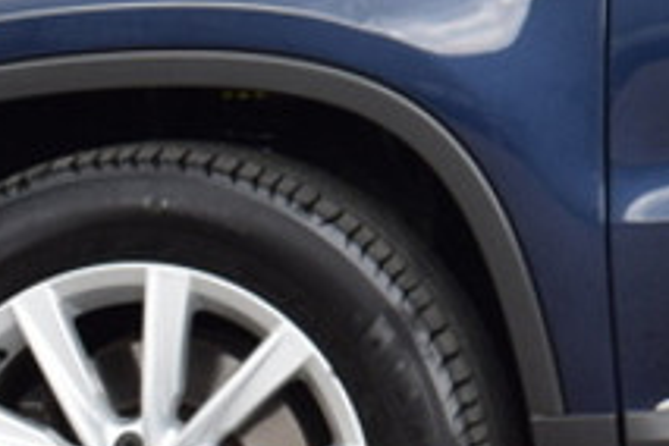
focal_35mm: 226
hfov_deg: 8.5
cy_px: -479
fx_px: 4205
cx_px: 1451
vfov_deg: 5.9
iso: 400
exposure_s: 1/200
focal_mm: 23
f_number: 7.1
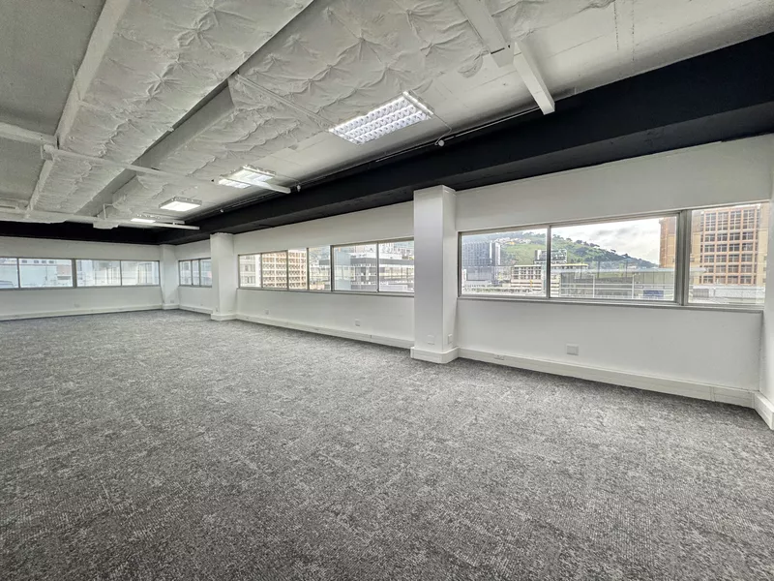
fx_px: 313
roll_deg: +0.6
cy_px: 290
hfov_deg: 102.1
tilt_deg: -3.9
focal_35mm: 14
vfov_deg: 85.7
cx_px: 387
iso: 160
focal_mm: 2.22
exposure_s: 1/100
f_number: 2.2
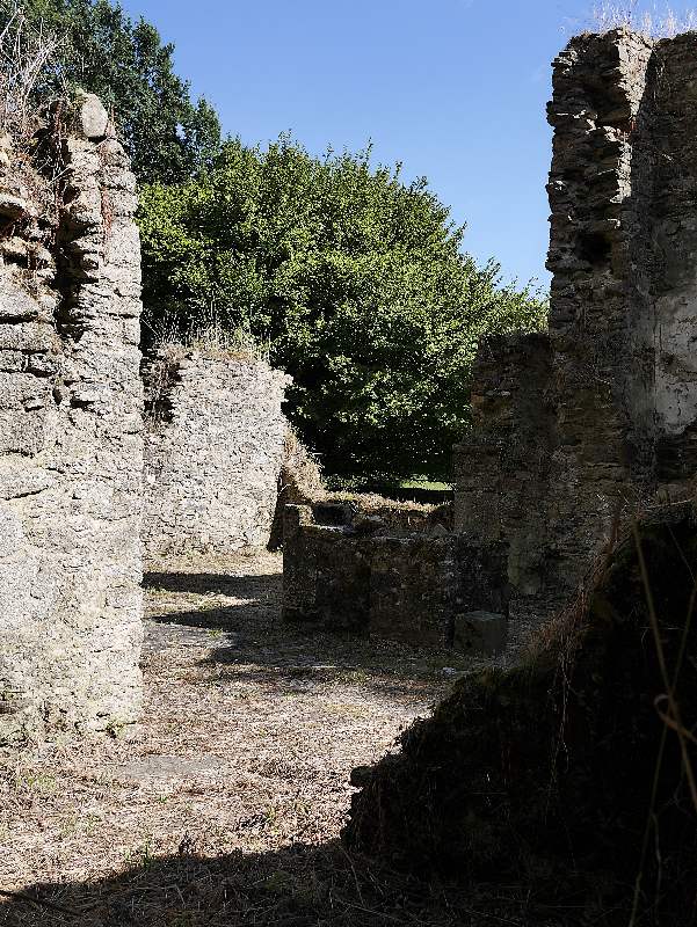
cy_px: 464
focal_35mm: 40
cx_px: 348
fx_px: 1073
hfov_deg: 36.0
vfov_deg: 46.8
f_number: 5
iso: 200
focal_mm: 20
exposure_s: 1/800
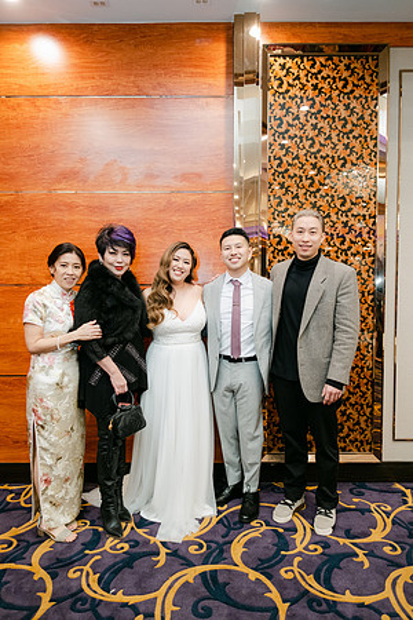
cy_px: 310
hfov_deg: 53.1
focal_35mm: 24
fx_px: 413
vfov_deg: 73.7
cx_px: 206
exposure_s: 1/125
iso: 800
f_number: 2.8
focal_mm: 16
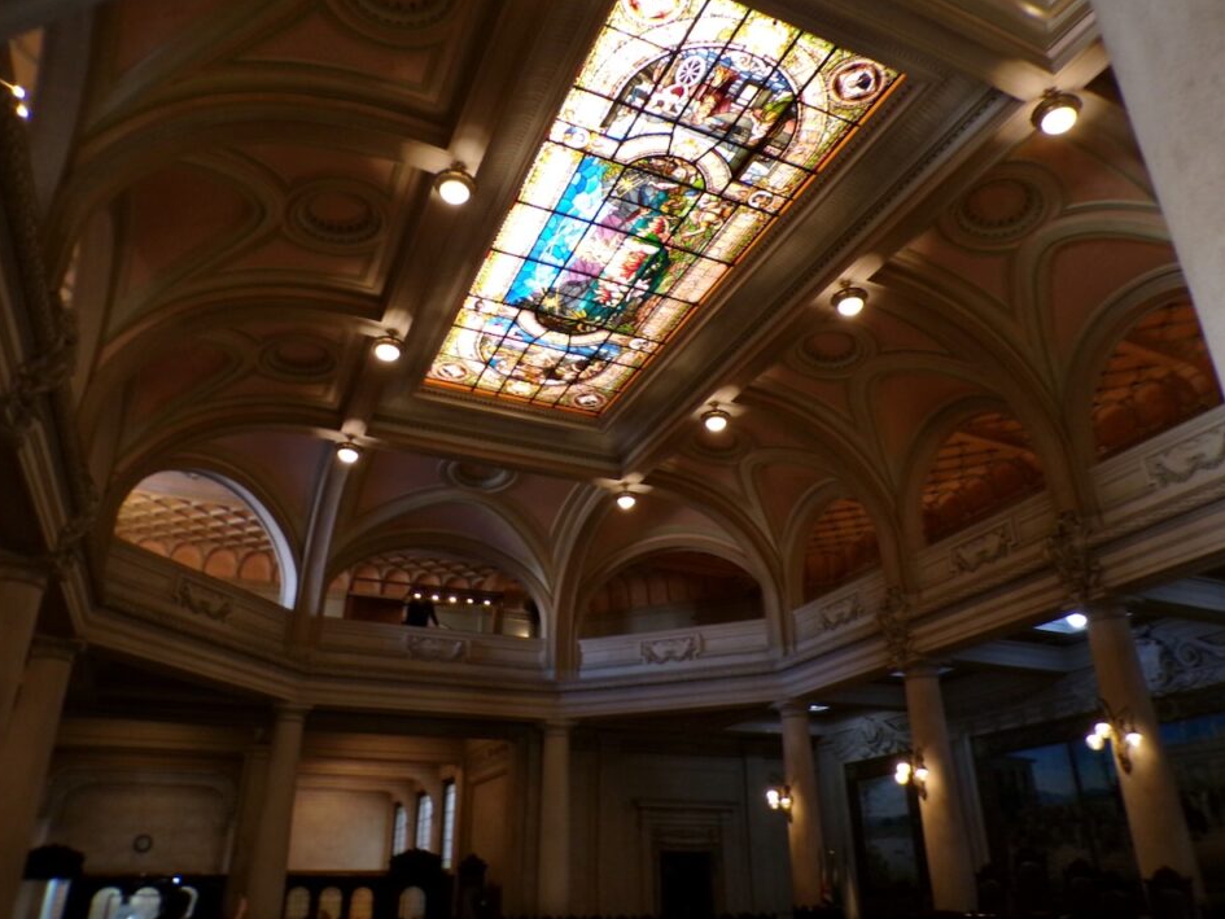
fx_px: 920
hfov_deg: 67.2
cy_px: 433
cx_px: 648
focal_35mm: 26
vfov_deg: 53.0
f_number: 3
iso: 386
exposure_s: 1/34
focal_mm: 4.3
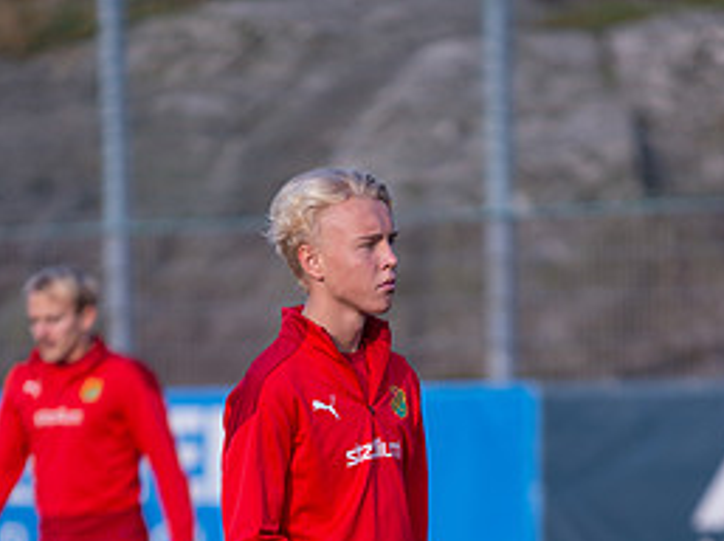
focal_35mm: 337
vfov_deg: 4.4
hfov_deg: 5.9
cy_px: 586
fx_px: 7039
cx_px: 348
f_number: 3.2
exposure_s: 1/1600
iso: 560
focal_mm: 200
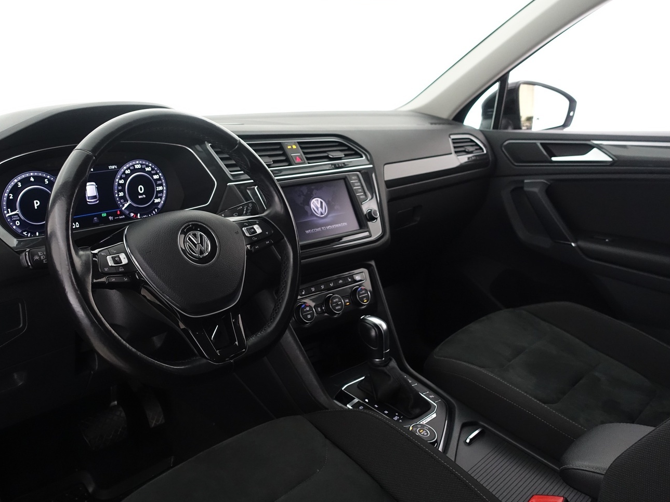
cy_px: 252
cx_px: 267
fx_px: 561
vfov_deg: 48.2
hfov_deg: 61.1
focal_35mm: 29
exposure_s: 1/30
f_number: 2.5
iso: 1000
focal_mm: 8.8
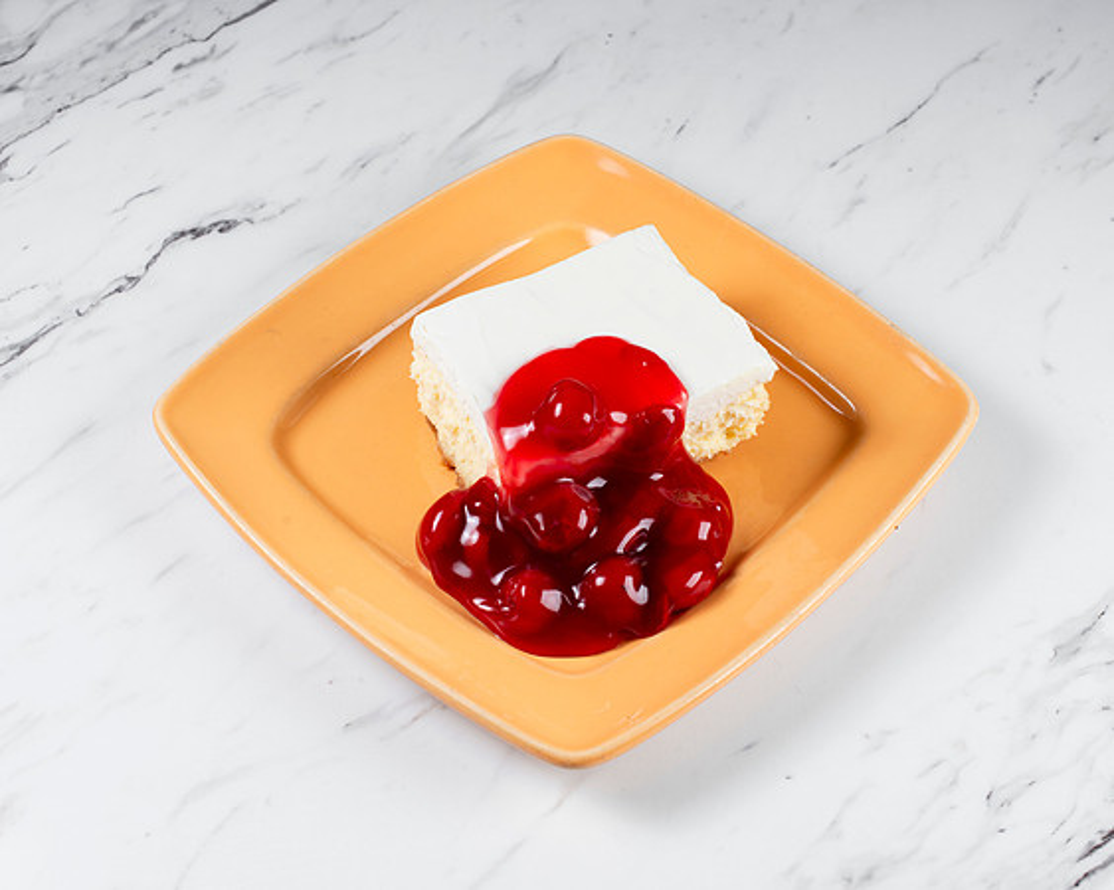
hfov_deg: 31.9
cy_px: 440
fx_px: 1946
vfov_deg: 25.8
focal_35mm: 59
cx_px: 597
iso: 200
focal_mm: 50
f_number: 9
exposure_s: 1/200
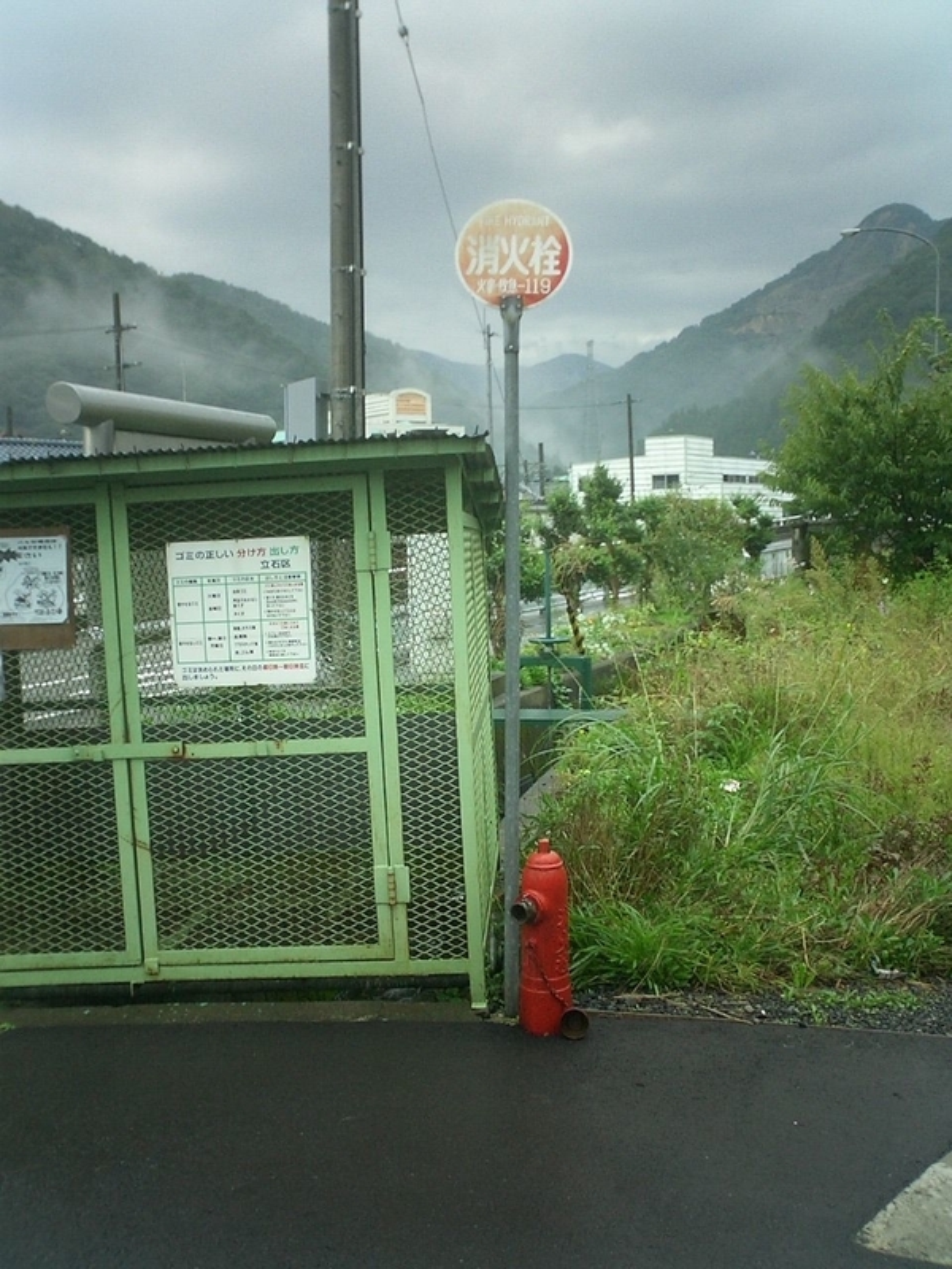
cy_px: 634
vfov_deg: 50.1
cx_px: 476
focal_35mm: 37
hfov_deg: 38.7
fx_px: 1357
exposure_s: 1/125
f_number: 3.5
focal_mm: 5.6
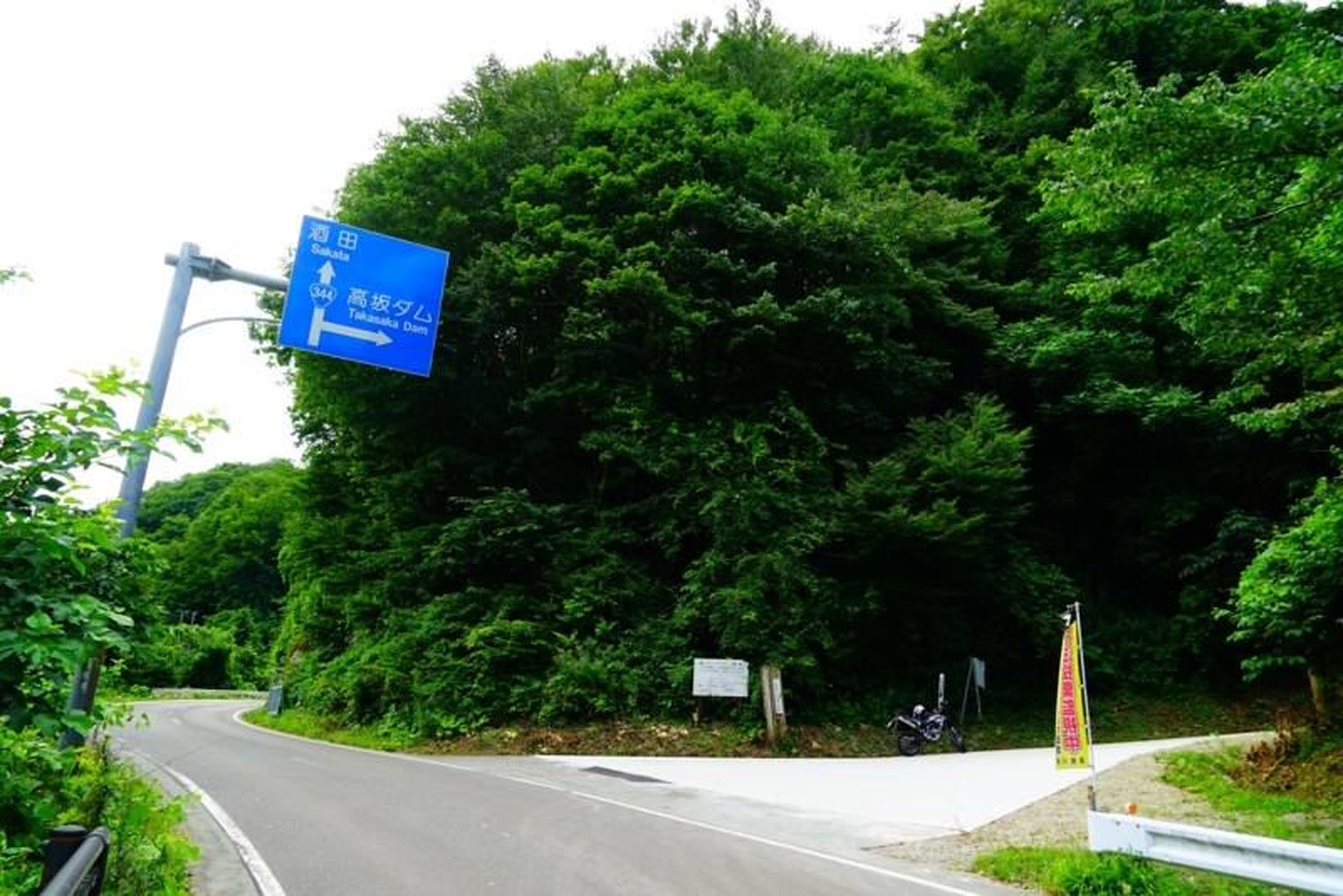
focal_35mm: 24
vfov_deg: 53.2
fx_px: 896
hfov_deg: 73.7
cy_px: 448
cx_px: 672
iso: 100
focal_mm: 24
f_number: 5.6
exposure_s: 1/90
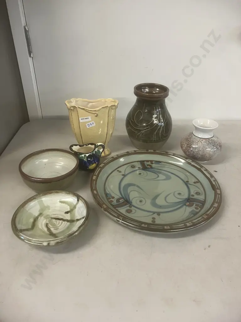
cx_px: 120
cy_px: 161
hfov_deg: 49.7
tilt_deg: -31.0
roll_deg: -0.4
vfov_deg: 63.4
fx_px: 260
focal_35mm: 28
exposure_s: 1/50
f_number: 1.8
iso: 200
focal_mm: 3.99
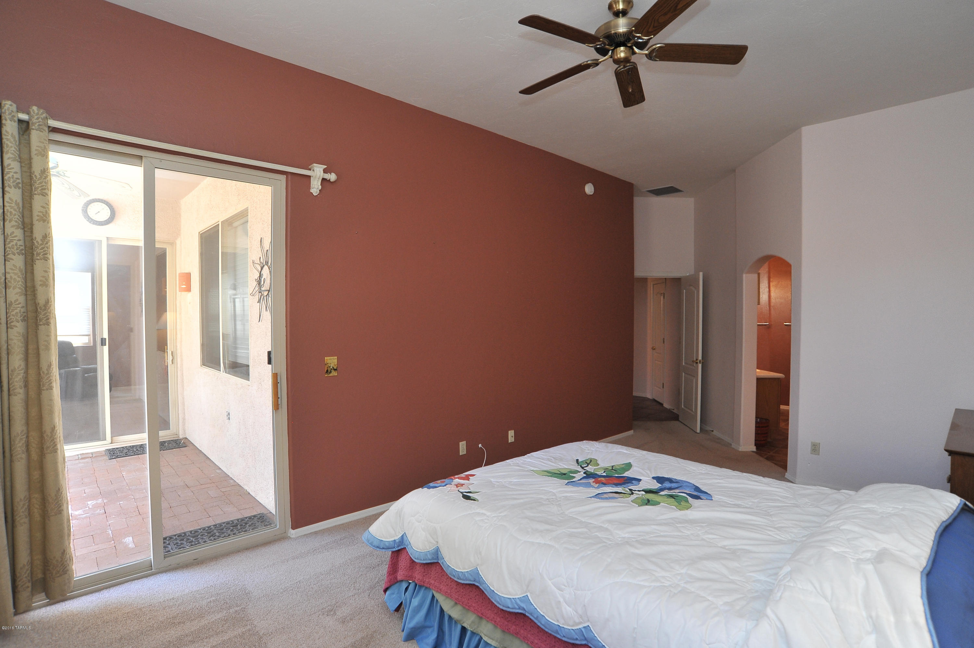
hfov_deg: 90.0
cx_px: 487
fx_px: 487
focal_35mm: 18
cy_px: 324
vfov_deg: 67.3
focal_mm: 18
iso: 1000
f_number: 8
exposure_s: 1/30
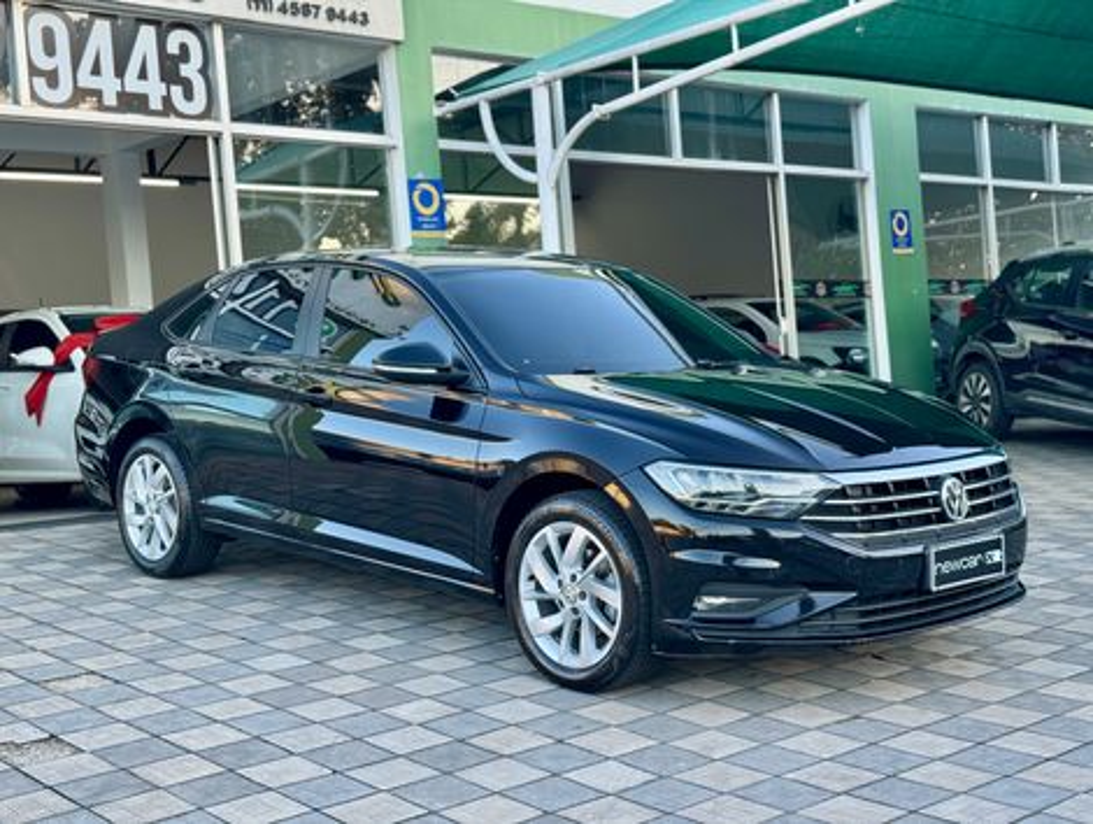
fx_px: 1518
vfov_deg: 30.3
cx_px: 546
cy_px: 412
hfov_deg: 39.6
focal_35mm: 48
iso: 80
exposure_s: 1/154
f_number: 1.78
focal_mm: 6.76
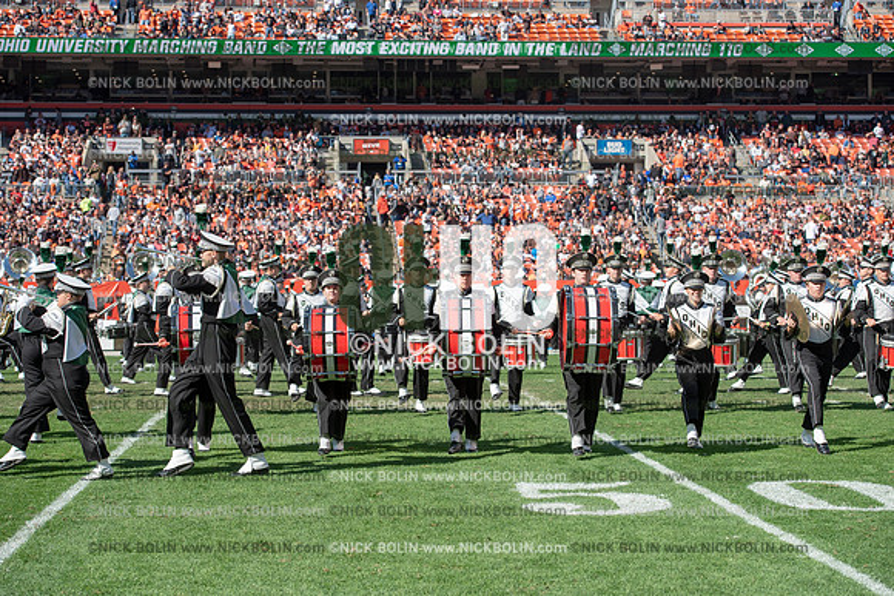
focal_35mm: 70
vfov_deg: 19.5
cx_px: 447
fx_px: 1739
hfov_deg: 28.8
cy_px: 298
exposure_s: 1/2000
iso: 400
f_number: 5
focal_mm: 70
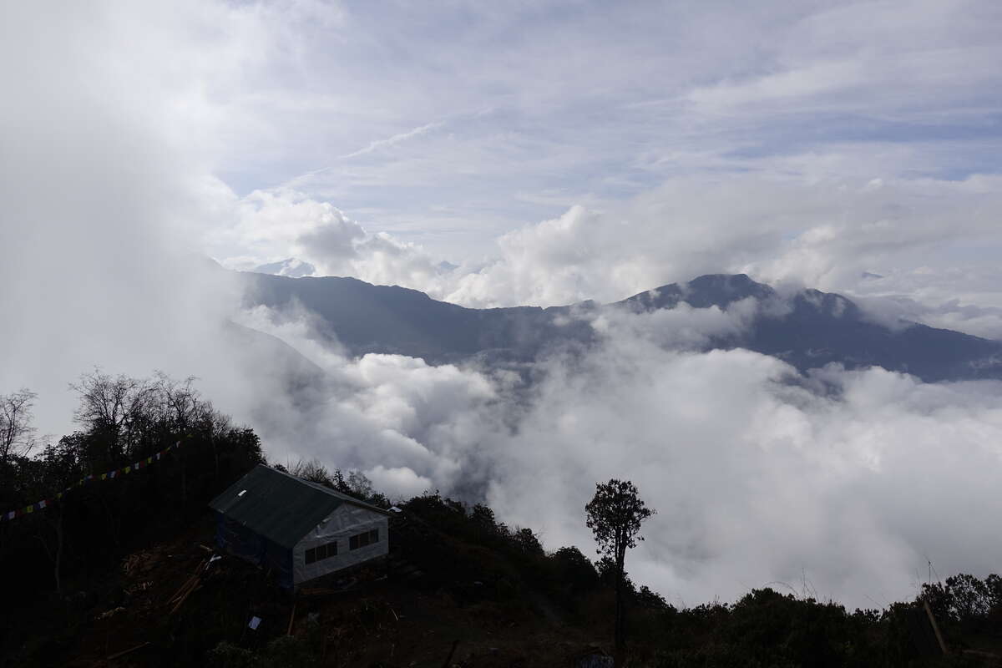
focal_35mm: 24
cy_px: 334
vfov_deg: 53.1
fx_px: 668
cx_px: 501
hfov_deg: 73.7
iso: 125
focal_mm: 8.8
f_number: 5.6
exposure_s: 1/160
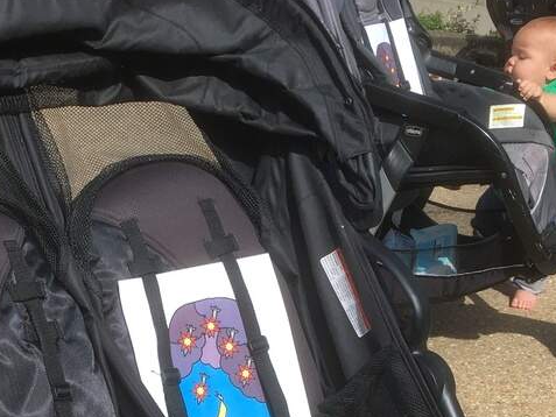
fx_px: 1173
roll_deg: -1.2
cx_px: 149
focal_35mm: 73
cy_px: 499
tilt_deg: -30.1
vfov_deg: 19.1
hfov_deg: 26.4
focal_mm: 4.15
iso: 25
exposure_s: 1/1012
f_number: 2.2
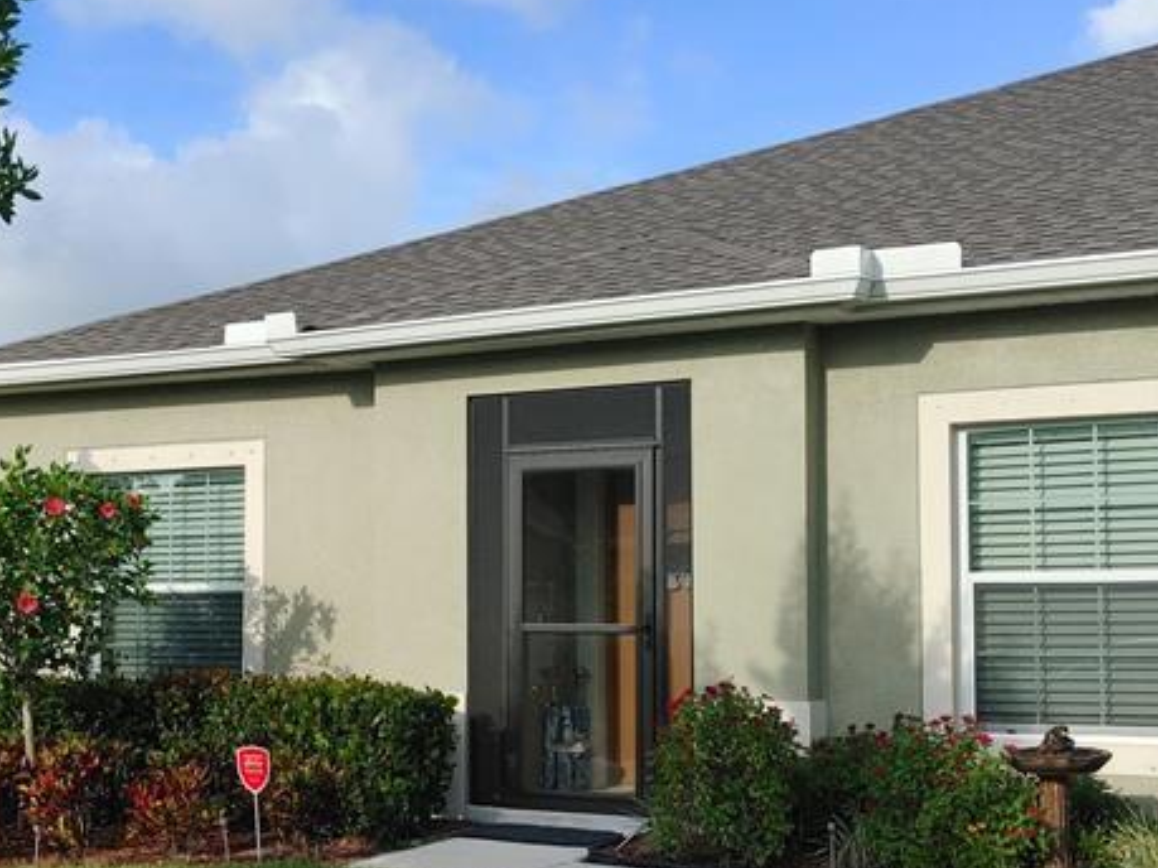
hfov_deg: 32.8
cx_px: 351
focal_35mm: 58
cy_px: 525
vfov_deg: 25.2
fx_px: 1940
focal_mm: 5.58
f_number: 1.8
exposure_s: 1/1587
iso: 50
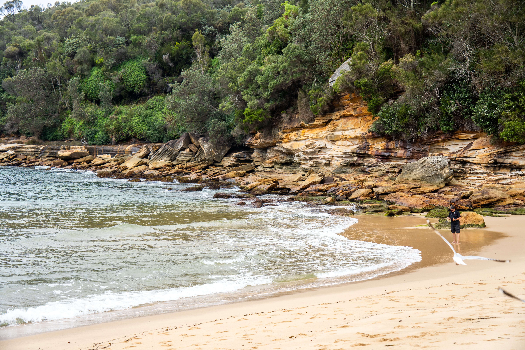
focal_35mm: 69
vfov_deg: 19.7
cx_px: 262
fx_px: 1006
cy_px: 175
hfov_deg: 29.2
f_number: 5
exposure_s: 1/200
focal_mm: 46
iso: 100
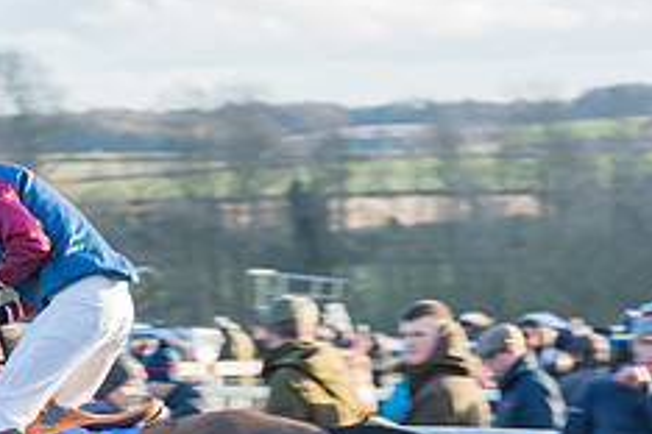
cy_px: 469
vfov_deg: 4.1
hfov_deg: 6.1
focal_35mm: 335
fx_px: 6067
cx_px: 49
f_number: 5.6
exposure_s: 1/125
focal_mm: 118
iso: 200
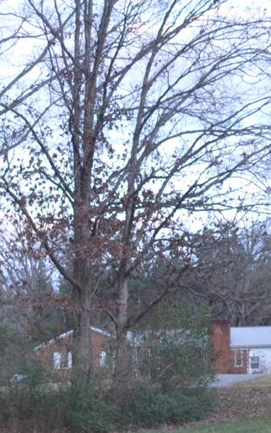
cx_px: -154
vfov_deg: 18.2
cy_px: 518
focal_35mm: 109
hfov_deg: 11.4
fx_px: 1288
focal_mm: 18
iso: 500
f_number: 3.5
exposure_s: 1/30
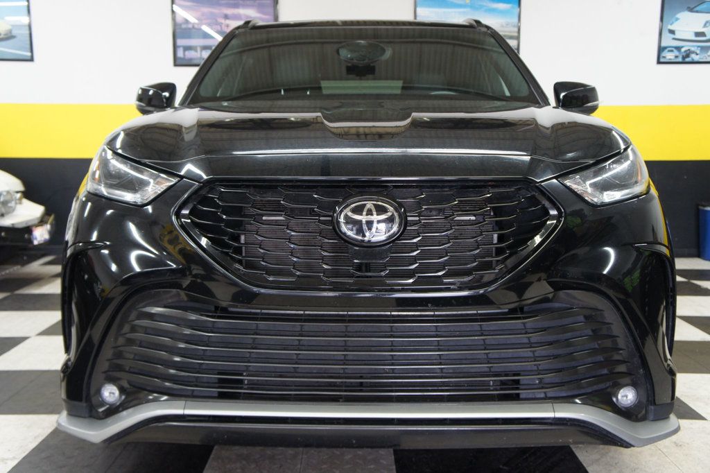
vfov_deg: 34.2
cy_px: 236
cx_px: 355
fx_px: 769
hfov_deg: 49.6
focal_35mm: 39
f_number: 4
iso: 640
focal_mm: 26
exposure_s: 1/40
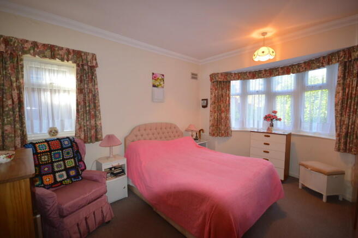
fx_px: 149
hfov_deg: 100.4
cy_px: 119
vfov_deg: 77.2
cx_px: 179
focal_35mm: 15
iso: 560
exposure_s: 1/60
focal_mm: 10
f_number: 4
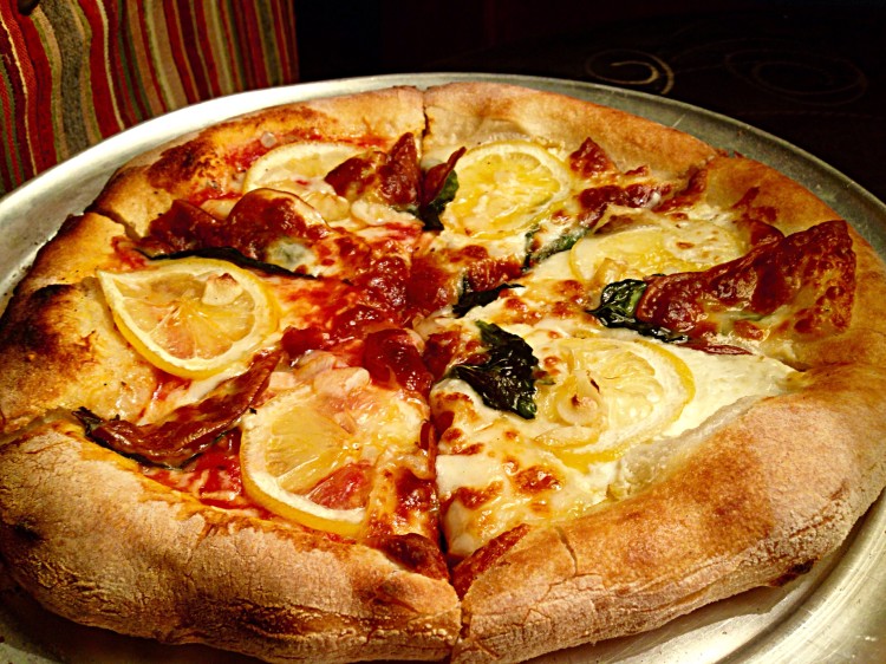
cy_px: 332
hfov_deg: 55.4
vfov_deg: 42.9
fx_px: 844
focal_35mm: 33
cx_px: 443
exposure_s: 1/20
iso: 80
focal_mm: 4.12
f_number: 2.4
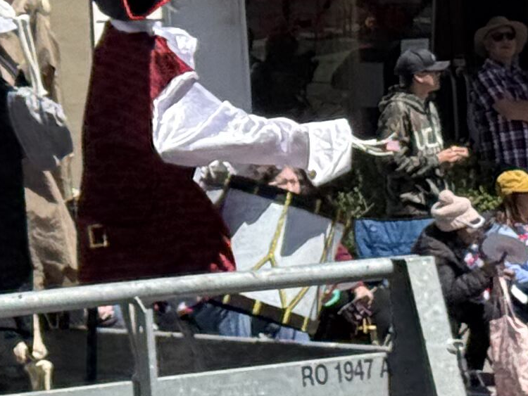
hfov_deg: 7.4
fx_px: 3937
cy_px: -100
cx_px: -446
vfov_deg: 5.7
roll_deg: +1.8
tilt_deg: +2.7
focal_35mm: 258
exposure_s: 1/5587
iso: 64
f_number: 1.78
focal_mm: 6.76
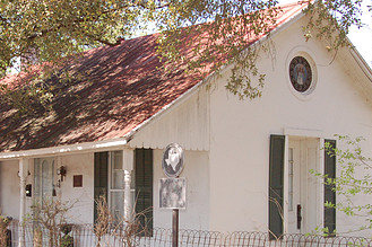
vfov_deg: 18.3
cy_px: 178
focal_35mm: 74
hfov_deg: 27.3
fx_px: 764
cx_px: 138
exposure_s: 1/500
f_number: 8
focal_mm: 28
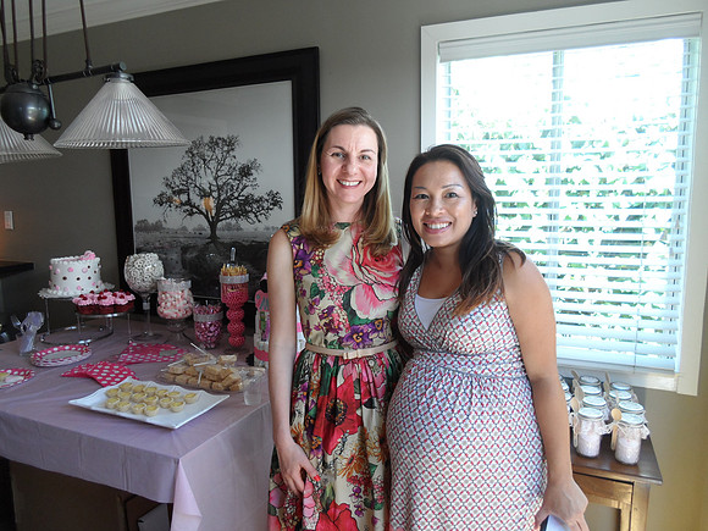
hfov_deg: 69.4
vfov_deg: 54.9
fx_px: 511
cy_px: 266
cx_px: 354
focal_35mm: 25
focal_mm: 4.5
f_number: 2.5
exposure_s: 1/30
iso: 100
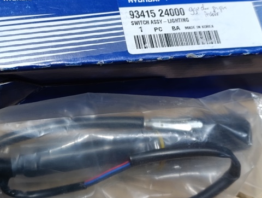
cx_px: 95
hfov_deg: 31.5
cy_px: 109
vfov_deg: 24.1
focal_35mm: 61
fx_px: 463
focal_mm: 6.14
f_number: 1.6
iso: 640
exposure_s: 1/99.9
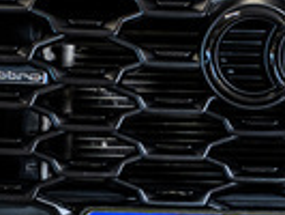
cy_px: 22
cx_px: 340
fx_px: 3659
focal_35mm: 444
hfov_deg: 4.4
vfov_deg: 3.4
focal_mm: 60
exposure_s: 1/160
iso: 640
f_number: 2.8
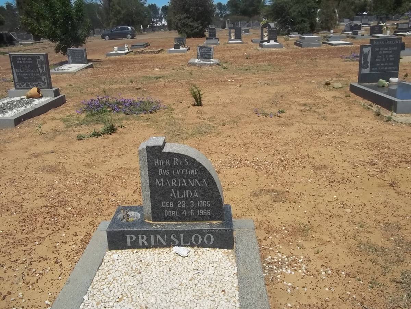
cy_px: 154
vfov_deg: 44.2
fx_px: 380
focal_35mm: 32
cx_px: 206
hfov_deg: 56.8
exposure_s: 1/800
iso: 80
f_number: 5.5
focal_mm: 5.7
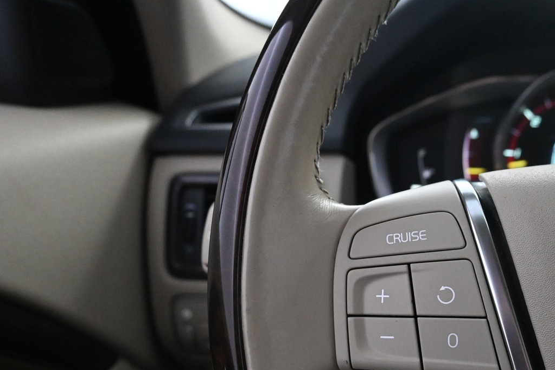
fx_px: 586
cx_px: 387
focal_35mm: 38
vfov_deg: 34.1
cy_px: 291
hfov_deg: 49.5
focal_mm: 16
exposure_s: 1/100
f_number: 5
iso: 4000
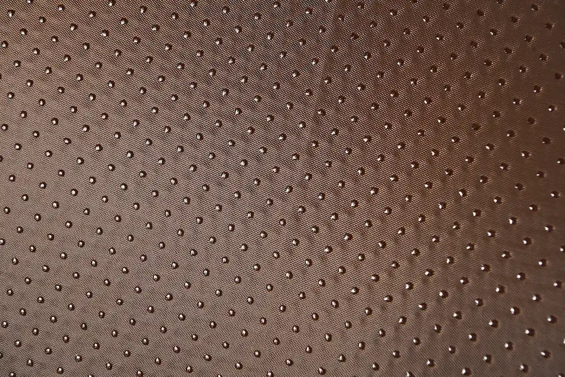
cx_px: 282
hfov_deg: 28.8
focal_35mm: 70
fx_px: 1099
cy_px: 188
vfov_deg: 19.5
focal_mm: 70
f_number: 10
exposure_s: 1/125
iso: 320
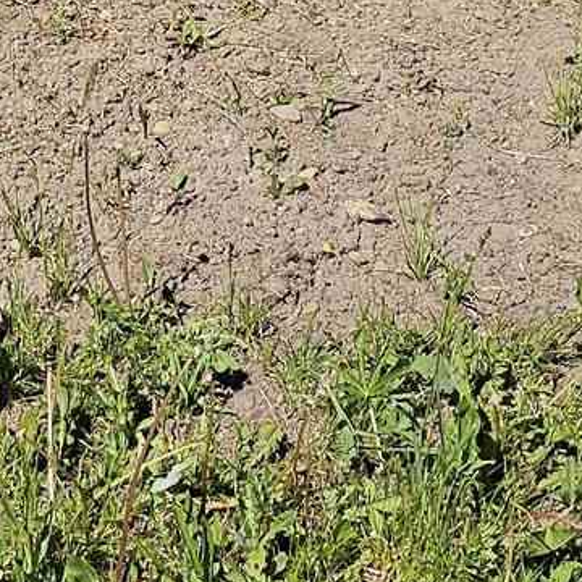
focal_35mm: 130
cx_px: 91
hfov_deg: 13.3
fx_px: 2473
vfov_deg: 12.8
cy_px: -239
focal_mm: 6.3
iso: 10
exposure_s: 1/1084
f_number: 1.7
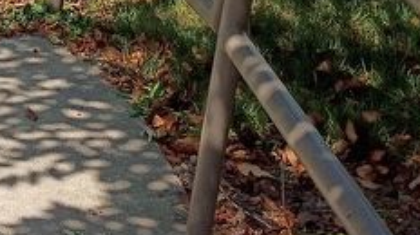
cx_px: -219
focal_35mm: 109
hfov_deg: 17.5
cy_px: -47
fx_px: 1213
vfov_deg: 10.9
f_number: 1.8
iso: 100
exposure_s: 1/762
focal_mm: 4.27
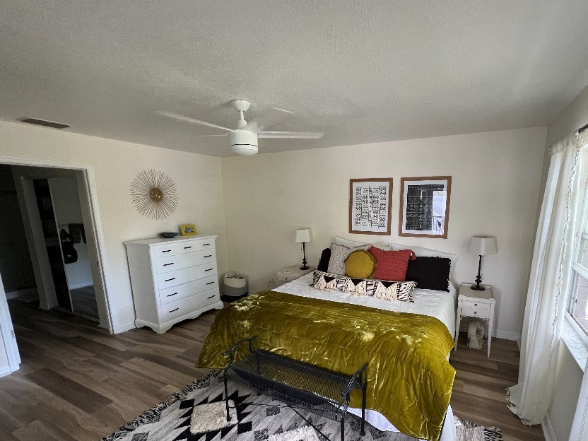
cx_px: 332
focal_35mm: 16
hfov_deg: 94.0
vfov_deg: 77.5
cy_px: 257
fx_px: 272
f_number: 1.8
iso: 250
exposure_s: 1/65
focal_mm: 1.57
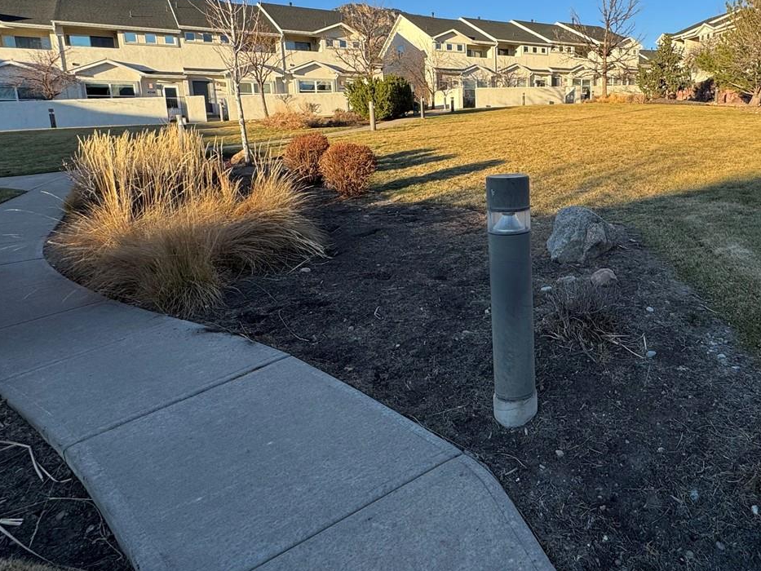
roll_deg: +0.3
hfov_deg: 68.7
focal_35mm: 24
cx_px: 531
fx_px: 528
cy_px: 209
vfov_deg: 56.1
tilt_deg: -10.5
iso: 40
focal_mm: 2.22
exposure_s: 1/657
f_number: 2.2
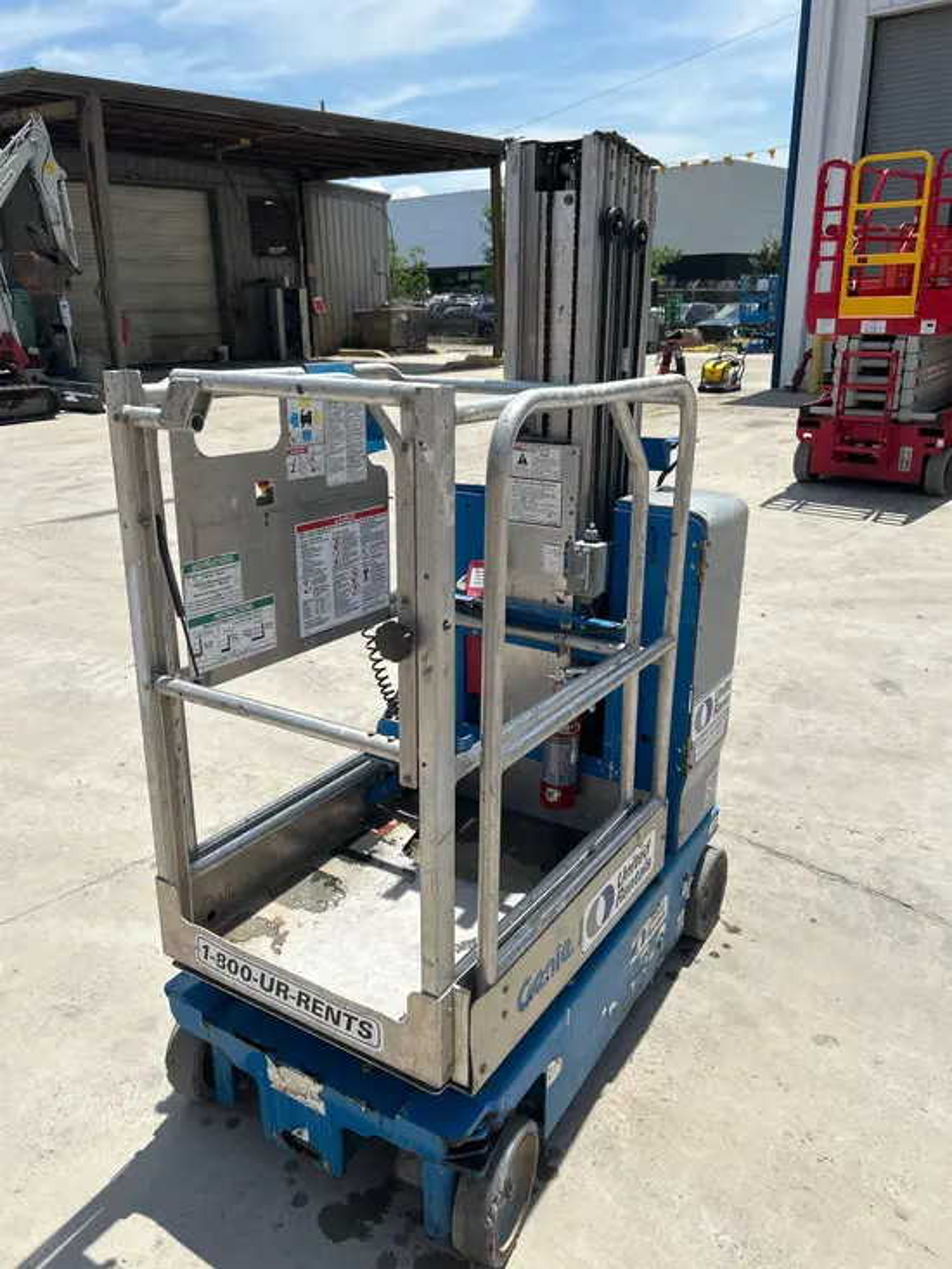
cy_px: 634
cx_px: 476
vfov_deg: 67.3
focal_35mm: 26
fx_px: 953
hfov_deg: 53.1
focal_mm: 5.7
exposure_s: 1/4831
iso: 50
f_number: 1.5
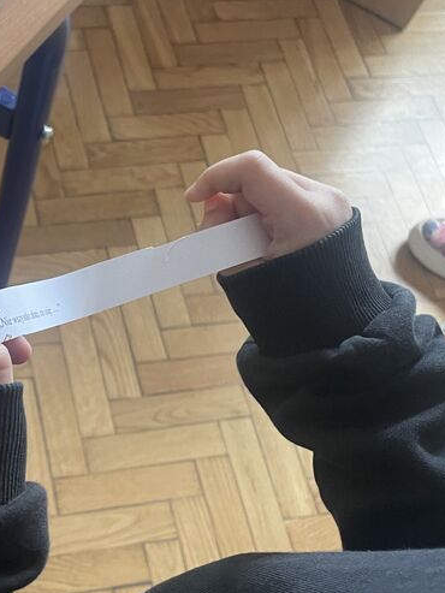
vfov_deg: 35.5
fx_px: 925
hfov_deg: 25.8
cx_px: 7
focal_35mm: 54
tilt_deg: -59.8
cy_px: 297
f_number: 1.6
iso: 125
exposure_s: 1/76
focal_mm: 4.2
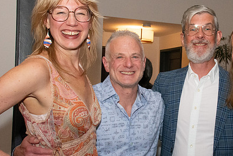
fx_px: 453
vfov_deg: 19.5
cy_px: 88
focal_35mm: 70
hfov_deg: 28.5
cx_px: 168
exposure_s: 1/160
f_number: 11
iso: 5000
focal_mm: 30
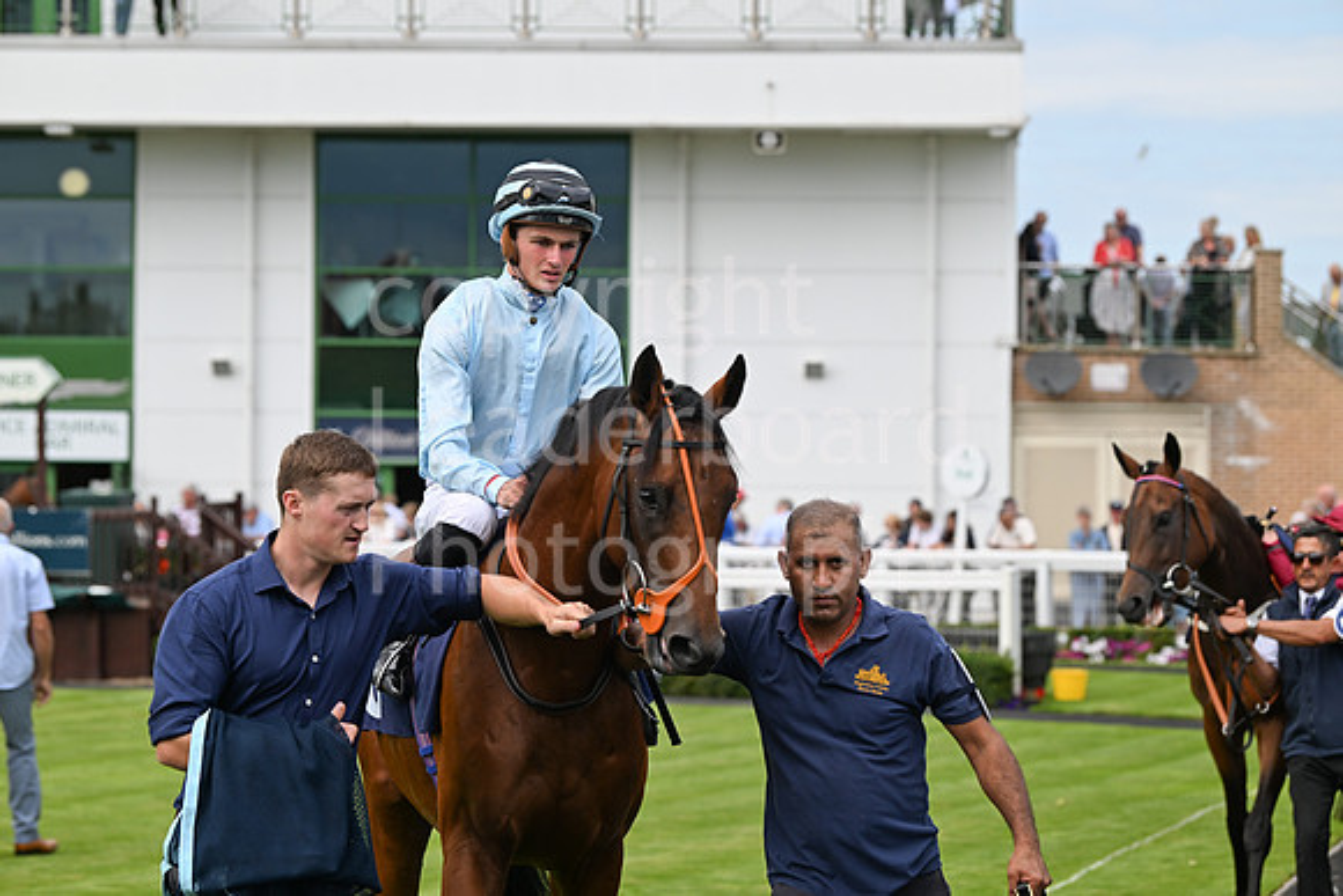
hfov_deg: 17.1
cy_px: 448
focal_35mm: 120
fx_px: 4478
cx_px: 672
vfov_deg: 11.4
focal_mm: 120
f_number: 5
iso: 500
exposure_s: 1/2500
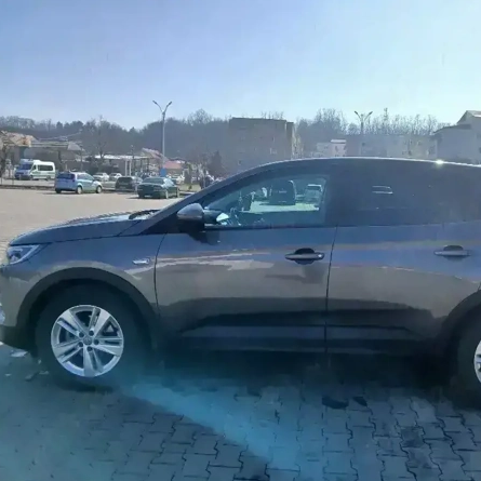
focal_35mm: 31
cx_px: 306
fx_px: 487
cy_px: 242
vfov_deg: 52.5
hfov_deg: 51.9
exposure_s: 1/714
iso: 20
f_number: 1.8
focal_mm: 3.98
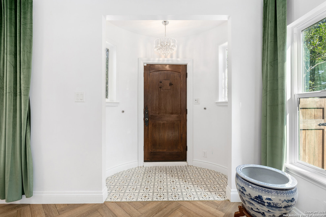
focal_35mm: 16
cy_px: 108
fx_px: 145
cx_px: 163
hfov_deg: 96.7
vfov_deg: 73.7
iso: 320
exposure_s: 1/6
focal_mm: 16
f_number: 7.1
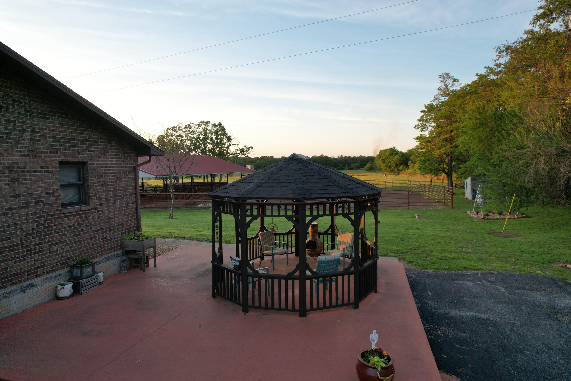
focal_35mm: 22
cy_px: 190
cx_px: 286
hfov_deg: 78.6
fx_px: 349
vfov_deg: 57.2
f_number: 2.8
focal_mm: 8.38
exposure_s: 1/240
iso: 100
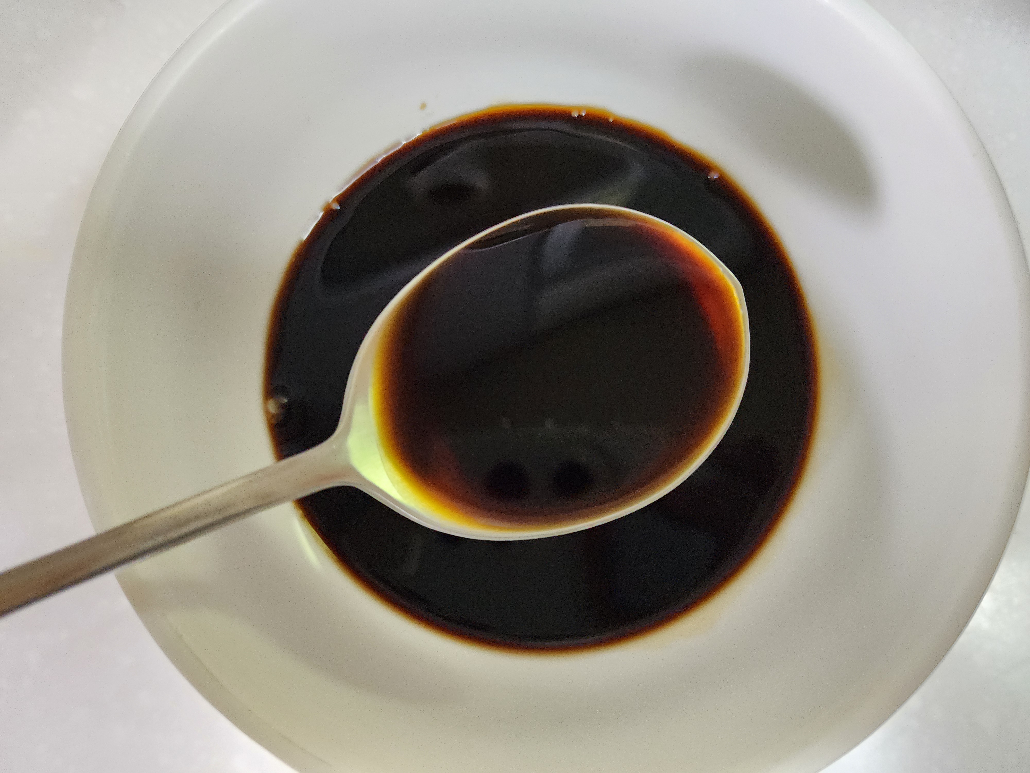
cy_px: 386
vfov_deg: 58.9
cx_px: 515
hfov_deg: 73.9
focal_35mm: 23
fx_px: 684
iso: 640
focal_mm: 6.4
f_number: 1.8
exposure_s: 1/120
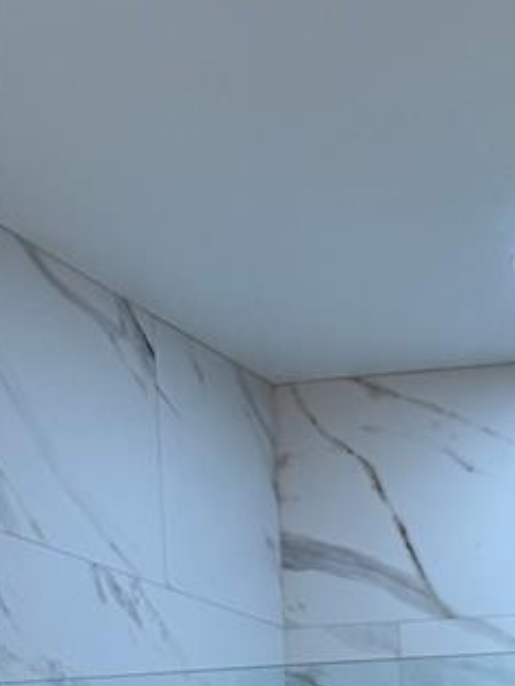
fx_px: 1805
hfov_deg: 14.1
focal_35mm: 91
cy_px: 1098
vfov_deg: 18.5
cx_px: 967
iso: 100
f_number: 1.78
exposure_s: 1/120
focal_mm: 6.76
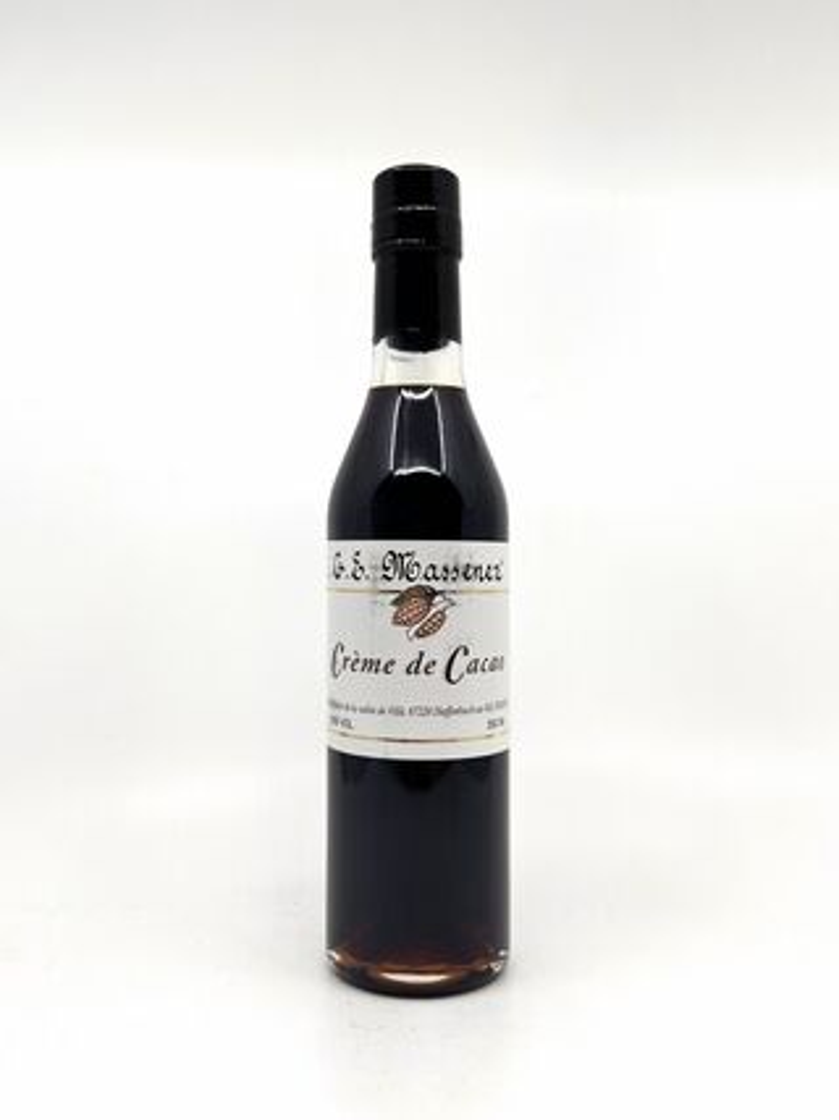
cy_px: 560
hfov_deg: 53.0
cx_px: 420
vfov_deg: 67.3
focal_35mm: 26
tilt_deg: +4.4
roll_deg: +1.0
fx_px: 841
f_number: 1.6
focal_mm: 5.1
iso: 50
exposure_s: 1/992
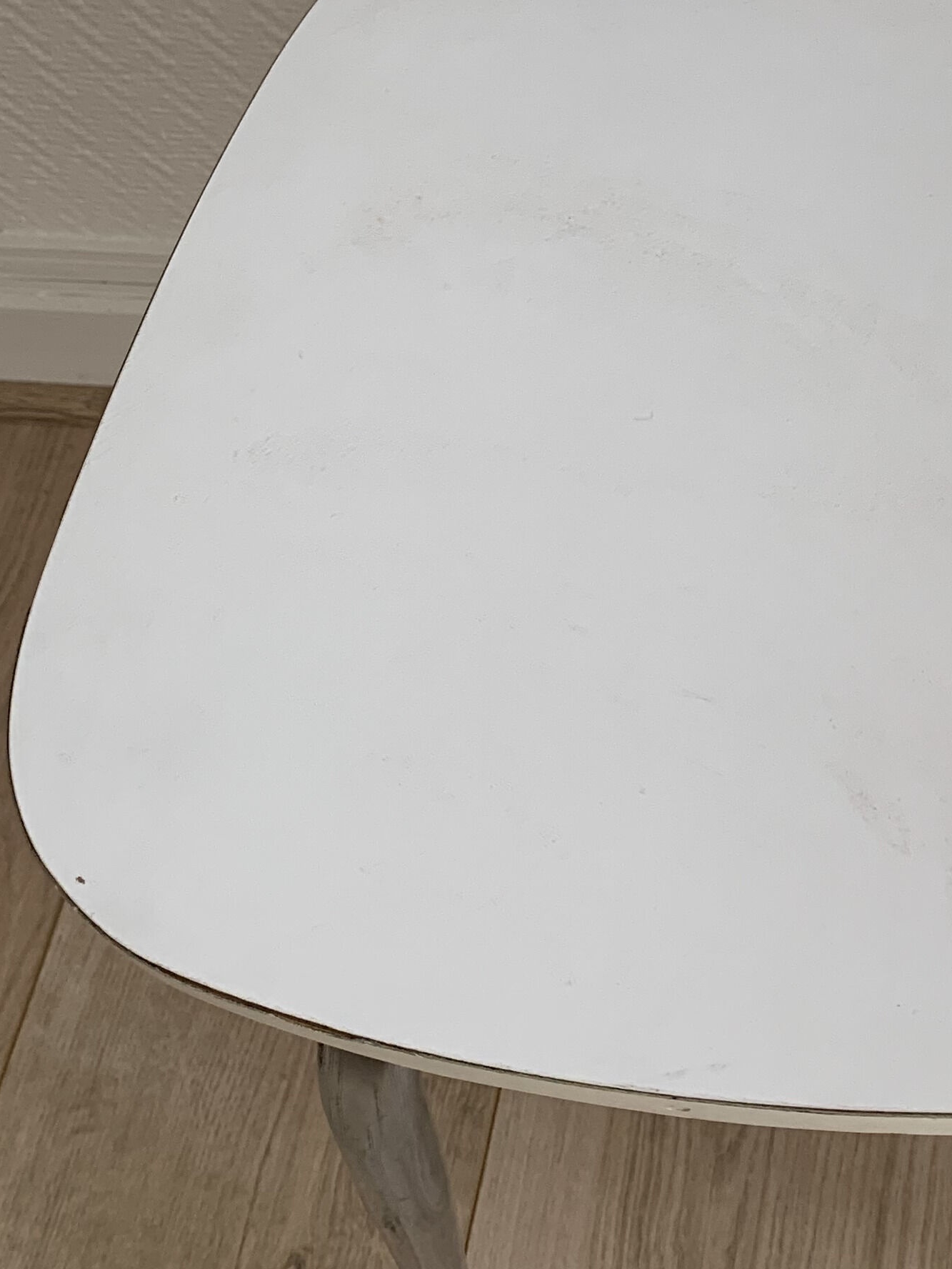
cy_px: 223
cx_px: 940
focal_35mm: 59
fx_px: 2163
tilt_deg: -53.1
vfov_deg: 31.7
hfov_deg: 23.8
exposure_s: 1/121
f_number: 1.8
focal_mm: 4.25
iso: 50
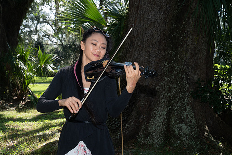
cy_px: 78
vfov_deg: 20.0
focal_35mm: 68
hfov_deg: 29.6
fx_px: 438
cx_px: 116
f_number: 7.1
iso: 200
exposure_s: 1/200
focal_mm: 68
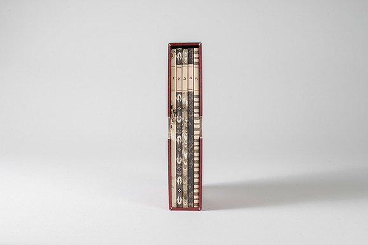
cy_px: 122
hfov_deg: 38.2
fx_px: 531
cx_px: 184
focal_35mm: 52
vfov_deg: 26.0
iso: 200
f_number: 13
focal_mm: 50
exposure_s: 1/250
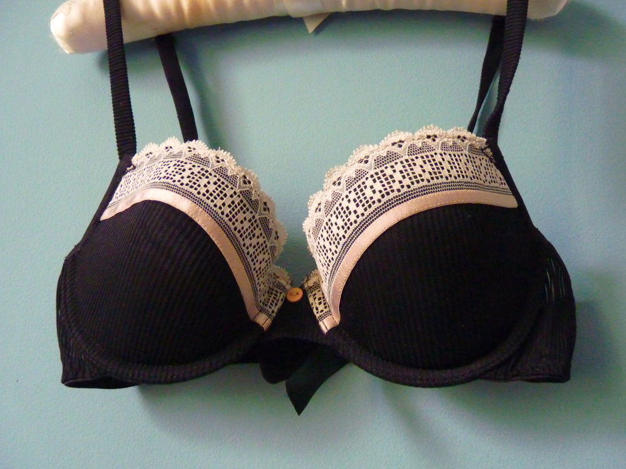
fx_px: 524
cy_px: 234
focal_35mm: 29
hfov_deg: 61.7
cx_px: 313
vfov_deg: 48.2
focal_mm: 5.2
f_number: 2.8
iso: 800
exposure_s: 1/15
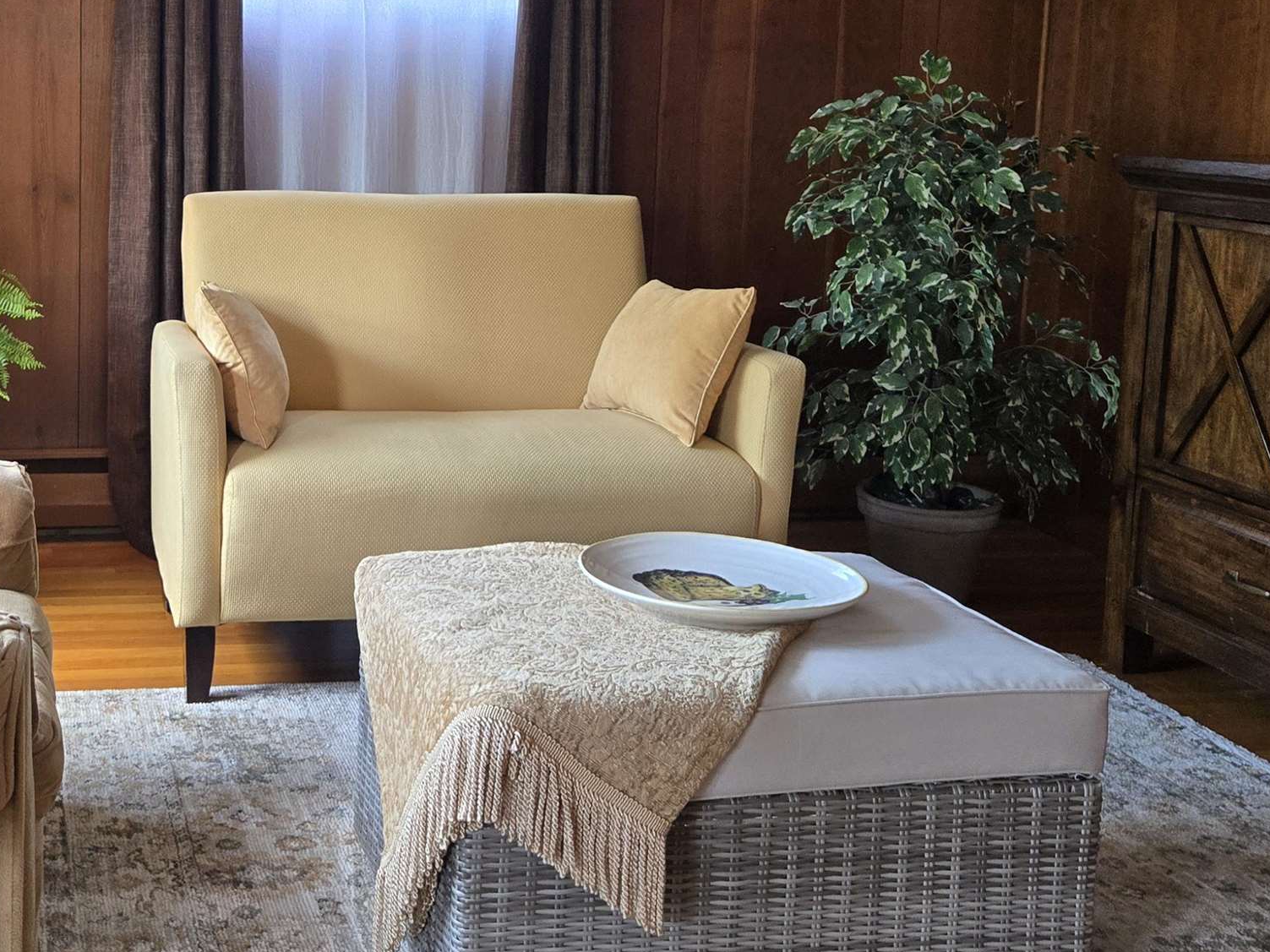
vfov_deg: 30.6
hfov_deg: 39.6
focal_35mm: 47
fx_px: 1724
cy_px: 306
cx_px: 358
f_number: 1.8
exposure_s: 1/120
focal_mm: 5.4
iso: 250
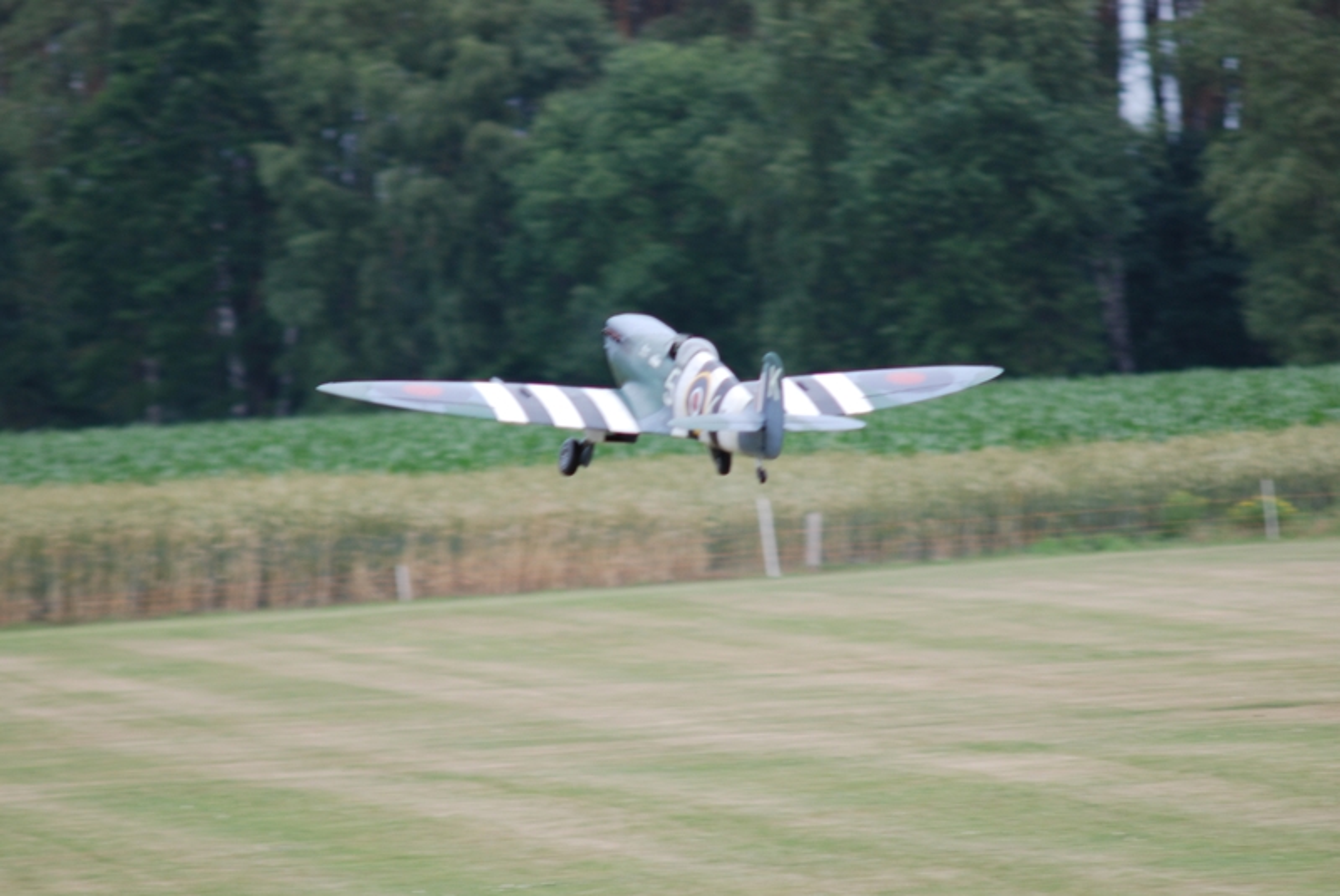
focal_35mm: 450
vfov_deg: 3.1
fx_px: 16765
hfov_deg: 4.6
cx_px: 670
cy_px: 448
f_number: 5.6
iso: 200
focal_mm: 300
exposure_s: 1/250
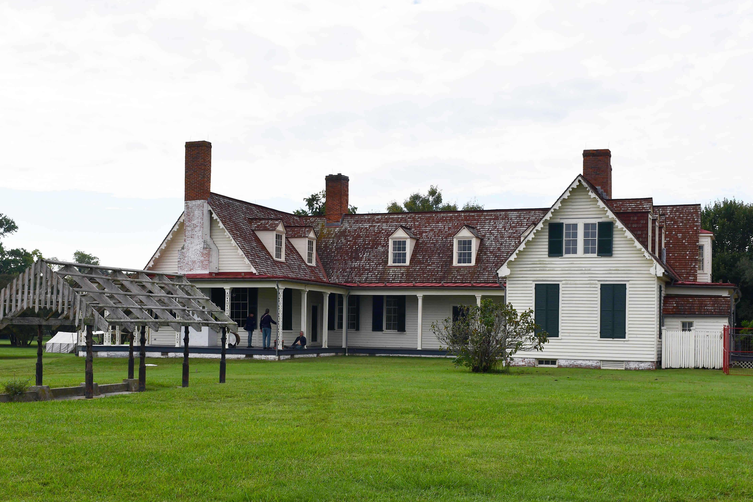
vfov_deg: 29.8
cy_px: 309
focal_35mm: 45
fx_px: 941
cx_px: 361
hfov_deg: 43.6
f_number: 8
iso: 100
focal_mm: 24
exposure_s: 1/250
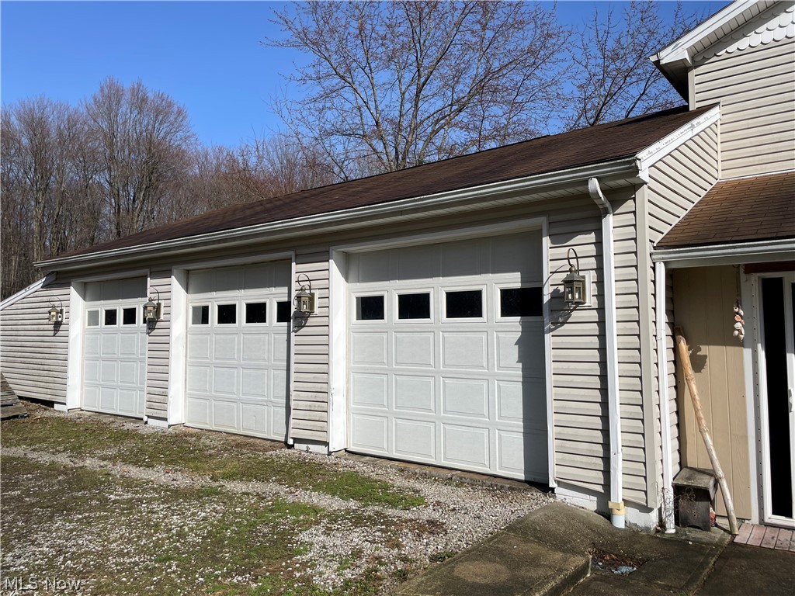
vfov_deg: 53.1
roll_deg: +0.3
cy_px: 298
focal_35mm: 26
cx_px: 398
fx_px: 597
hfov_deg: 67.3
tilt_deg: +3.5
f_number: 1.6
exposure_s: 1/5814
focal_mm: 4.2
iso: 32
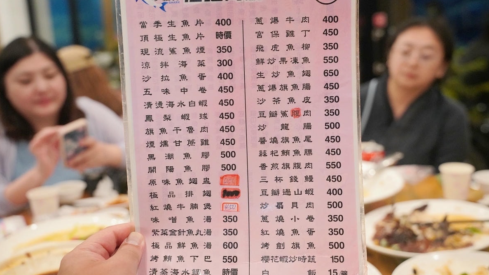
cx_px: 242
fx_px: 467
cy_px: 123
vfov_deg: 32.8
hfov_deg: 55.3
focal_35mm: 36
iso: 8000
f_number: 4
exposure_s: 1/160
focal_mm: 34
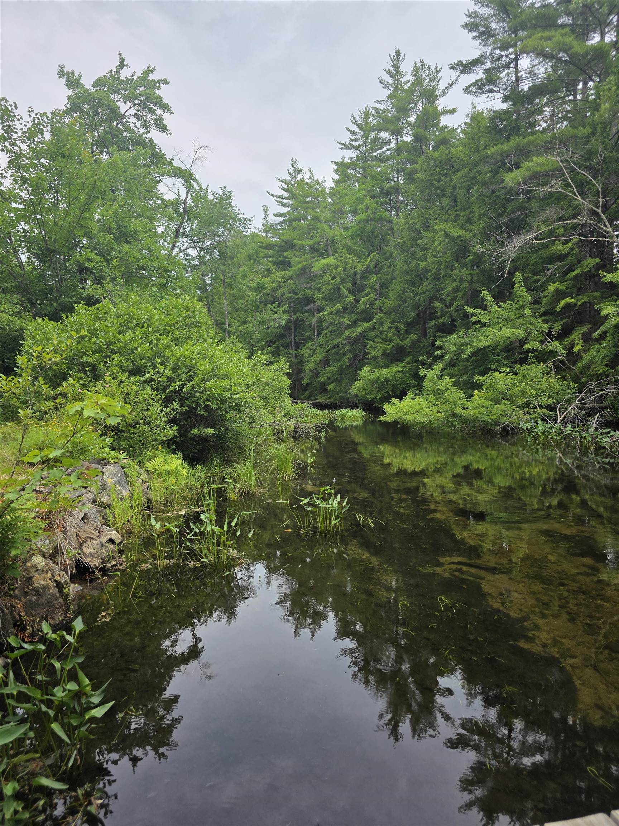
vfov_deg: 73.9
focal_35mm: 23
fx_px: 548
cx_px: 310
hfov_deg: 58.9
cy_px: 413
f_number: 1.7
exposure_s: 1/3418
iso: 80
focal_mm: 6.3
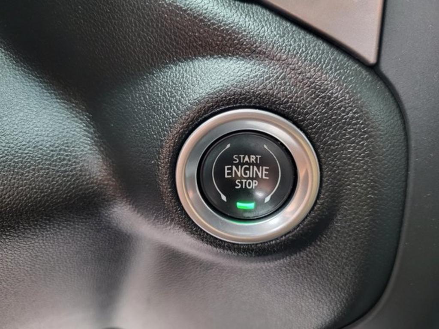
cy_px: 164
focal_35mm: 26
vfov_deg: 53.1
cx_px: 220
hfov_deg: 67.3
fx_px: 330
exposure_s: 1/50
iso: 640
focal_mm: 5.4
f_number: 1.8
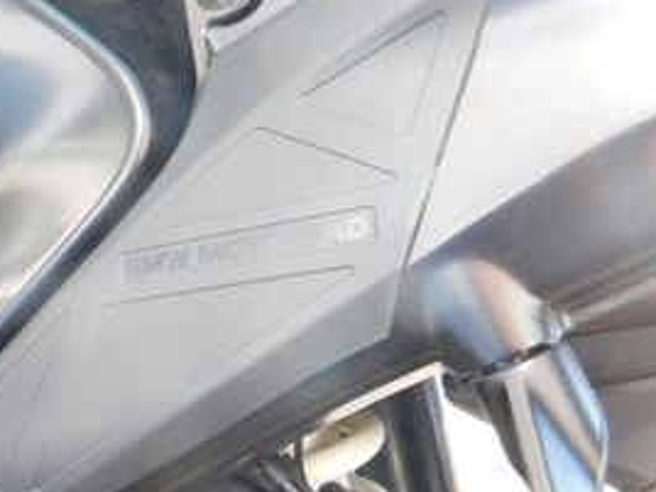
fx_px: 1042
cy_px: 401
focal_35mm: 55
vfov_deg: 26.0
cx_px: -56
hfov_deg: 31.3
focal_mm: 4
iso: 125
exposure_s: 1/80
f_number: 3
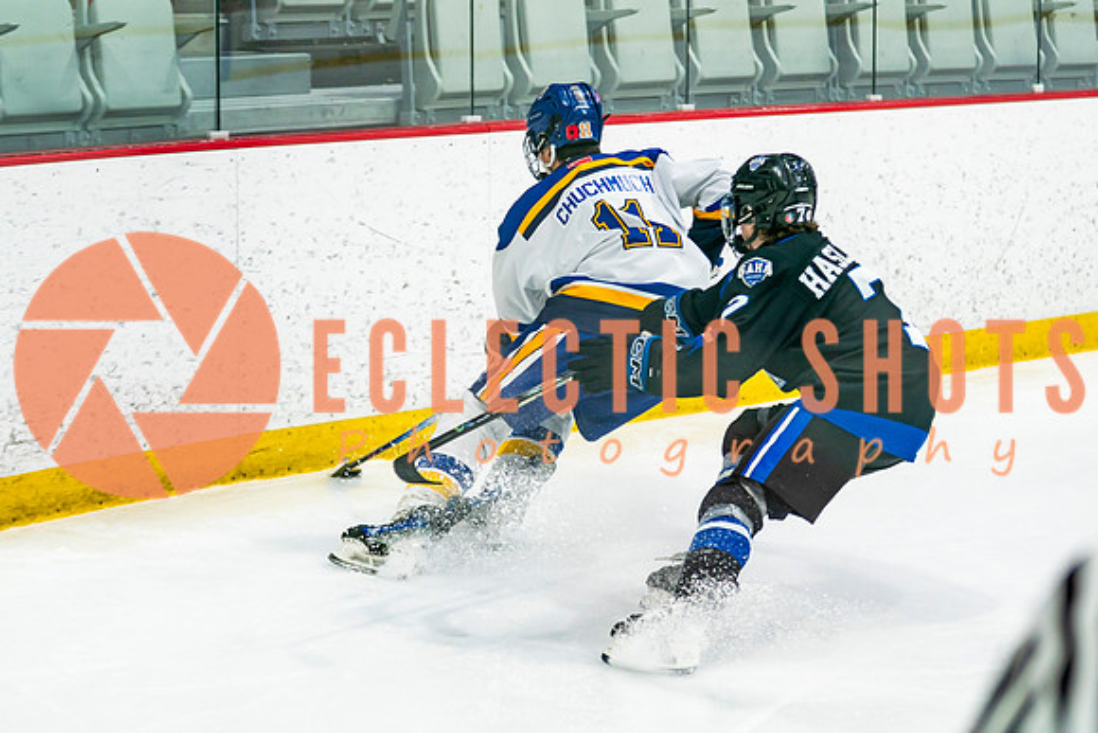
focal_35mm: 123
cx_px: 412
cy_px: 344
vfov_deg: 11.1
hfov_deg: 16.6
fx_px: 3766
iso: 400
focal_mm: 75
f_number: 2.8
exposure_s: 1/640
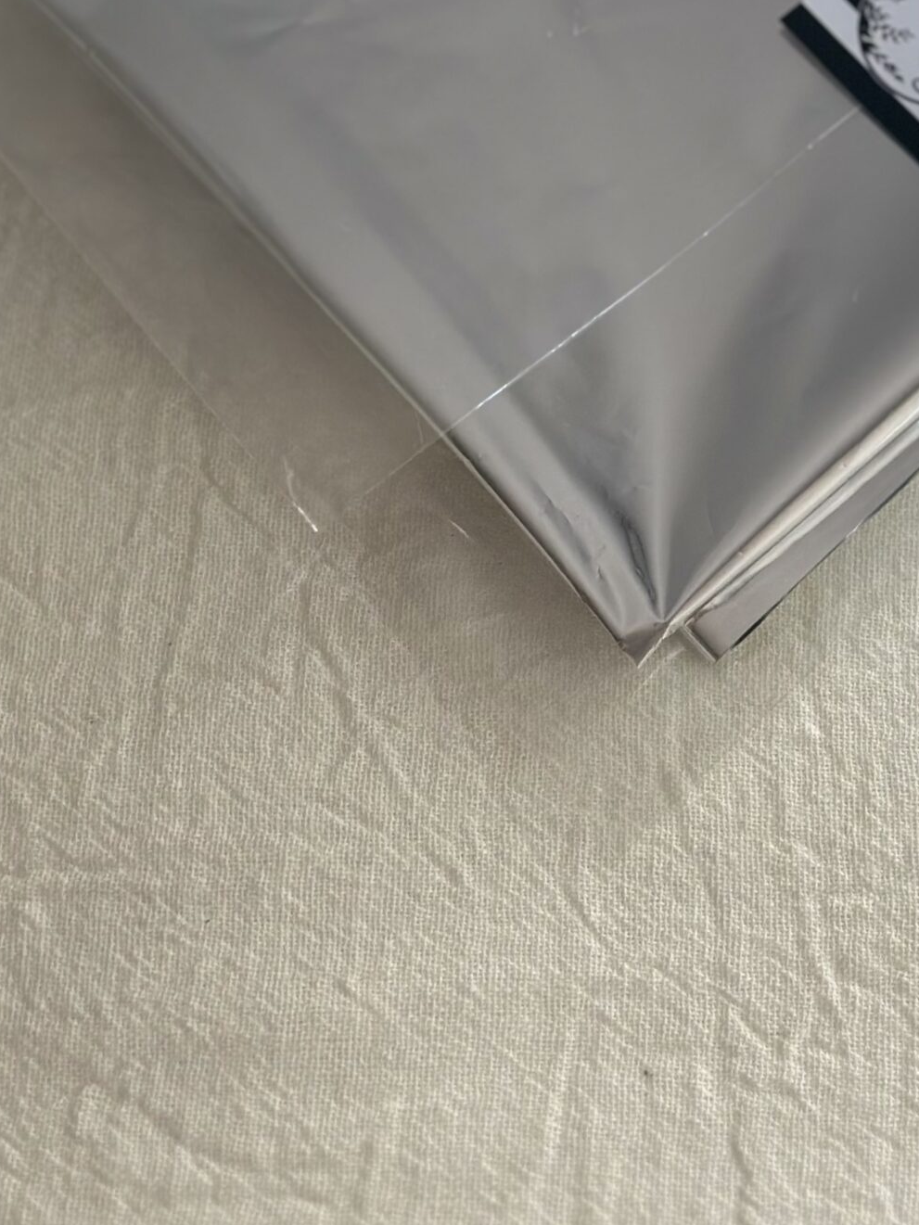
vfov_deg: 20.5
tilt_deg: -61.0
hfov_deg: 15.8
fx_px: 3291
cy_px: 57
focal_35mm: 93
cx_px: 716
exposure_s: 1/133
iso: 125
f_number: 1.78
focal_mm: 6.86
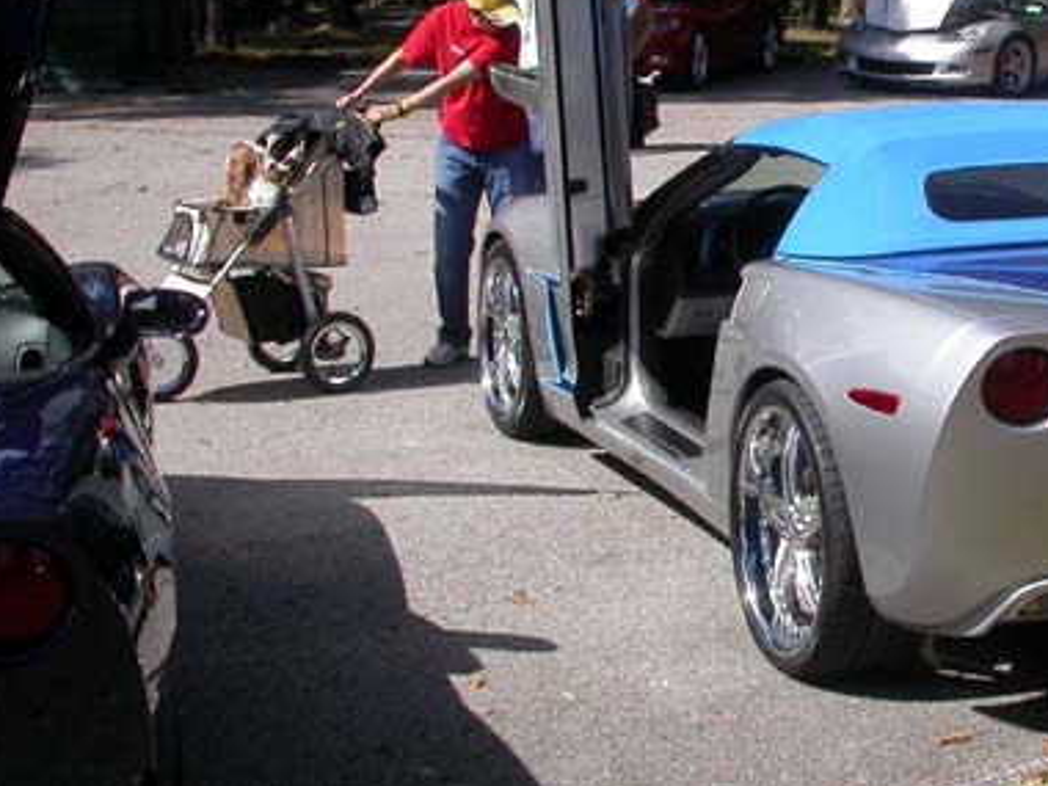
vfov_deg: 18.4
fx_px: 2422
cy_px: 262
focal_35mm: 80
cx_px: 954
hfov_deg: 23.7
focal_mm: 7.85
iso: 100
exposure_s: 1/330
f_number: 6.7
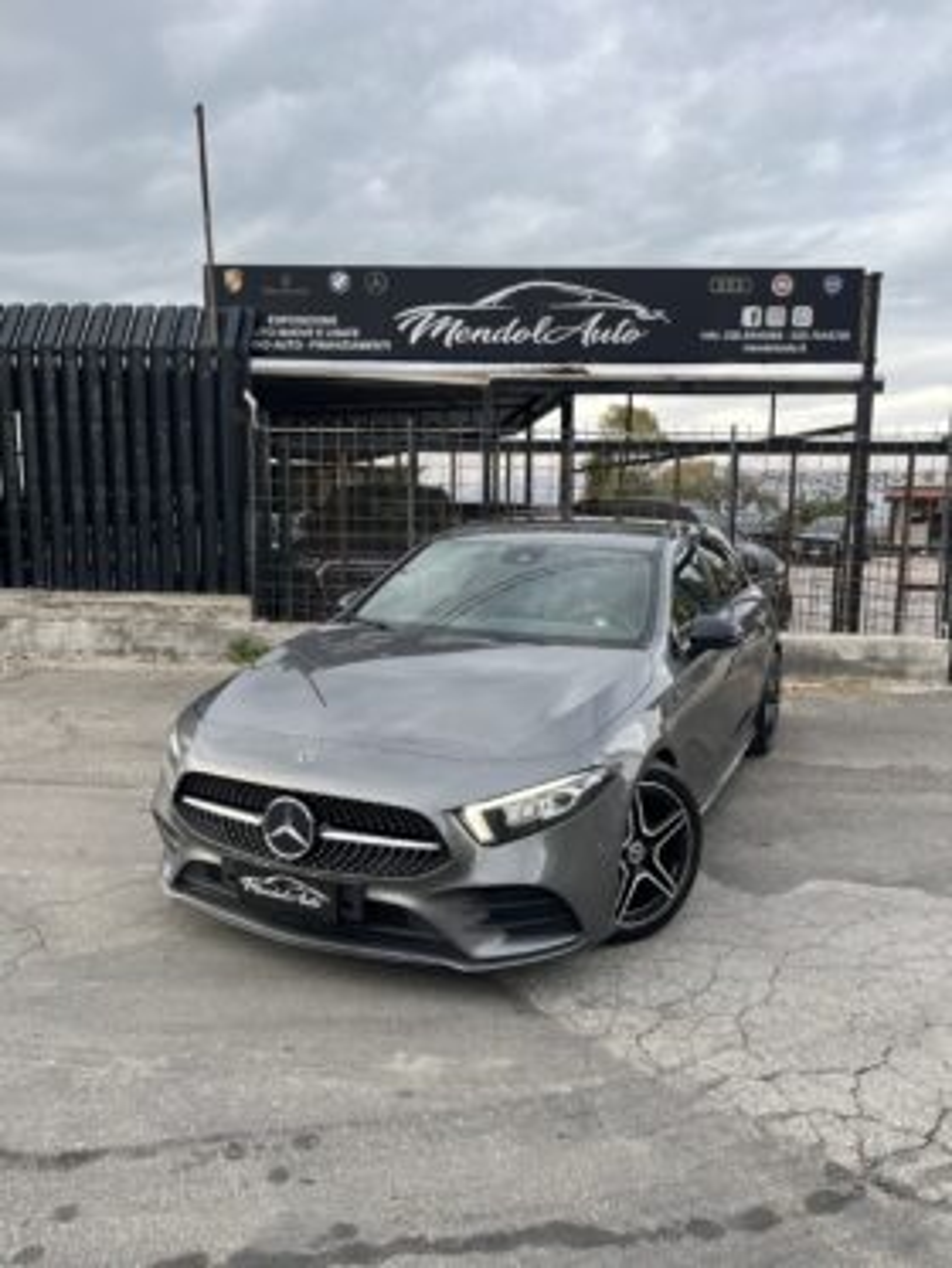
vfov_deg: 67.3
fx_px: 953
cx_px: 476
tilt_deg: -7.3
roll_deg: -0.6
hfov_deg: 53.1
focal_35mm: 26
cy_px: 634
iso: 50
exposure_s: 1/428
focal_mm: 5.1
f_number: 1.6
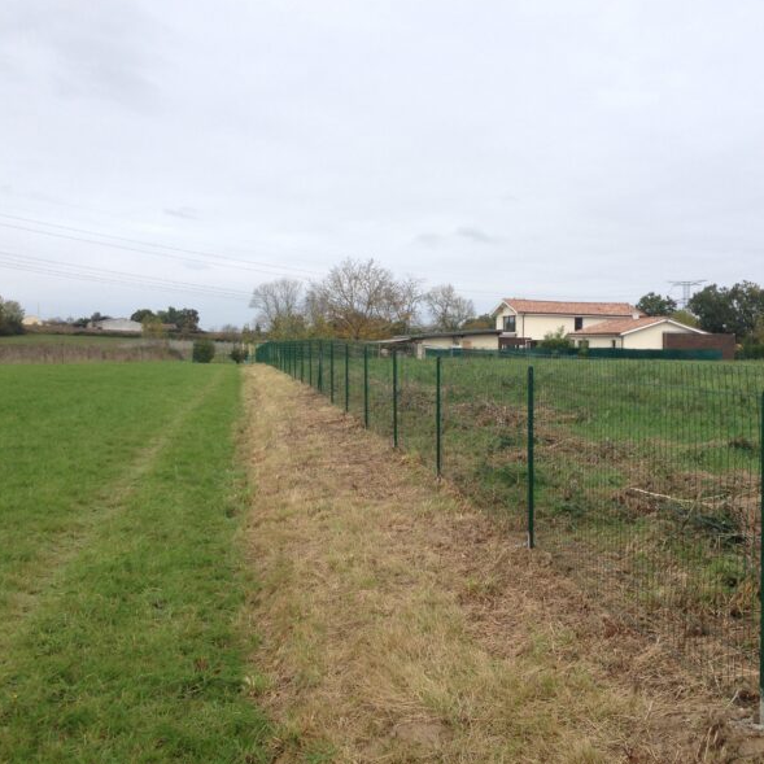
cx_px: 473
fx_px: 1049
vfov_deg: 40.0
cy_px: 380
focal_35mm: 42
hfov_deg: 39.8
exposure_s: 1/756
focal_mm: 4.28
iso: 50
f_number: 2.4
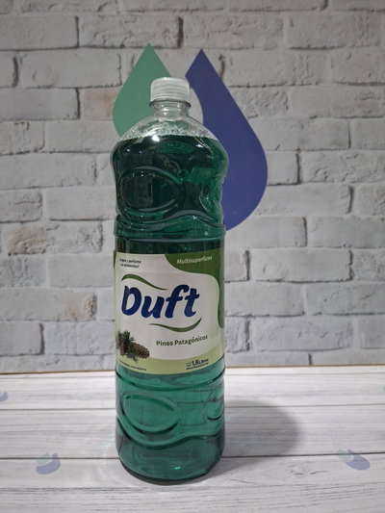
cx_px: 192
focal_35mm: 23
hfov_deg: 58.9
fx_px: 341
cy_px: 256
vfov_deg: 73.9
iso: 320
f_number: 1.8
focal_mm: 5.54
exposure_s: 1/30
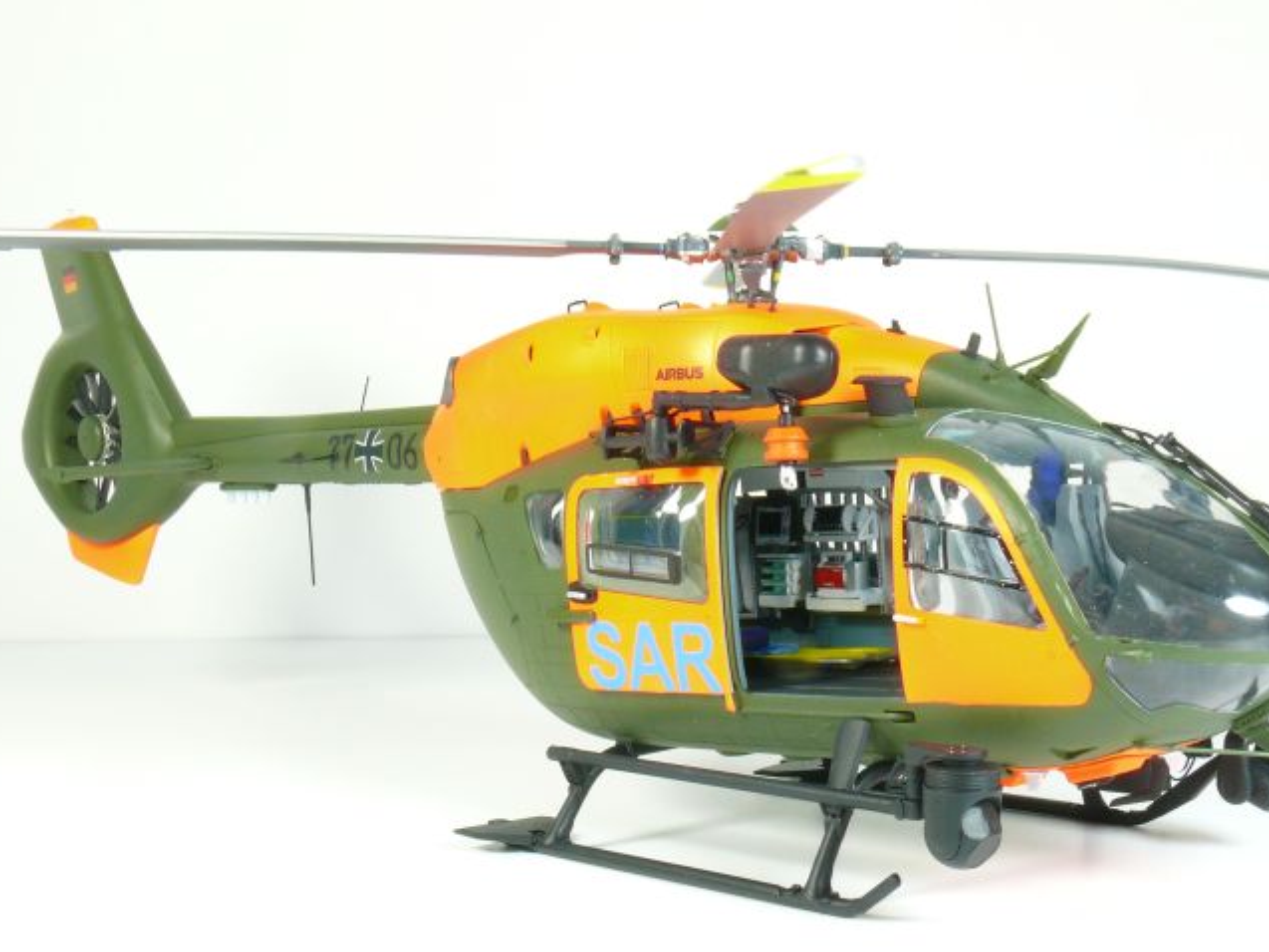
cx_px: 735
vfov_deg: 24.8
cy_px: 556
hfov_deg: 32.6
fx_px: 2163
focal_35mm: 59
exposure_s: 1/5
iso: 100
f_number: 11
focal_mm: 9.9
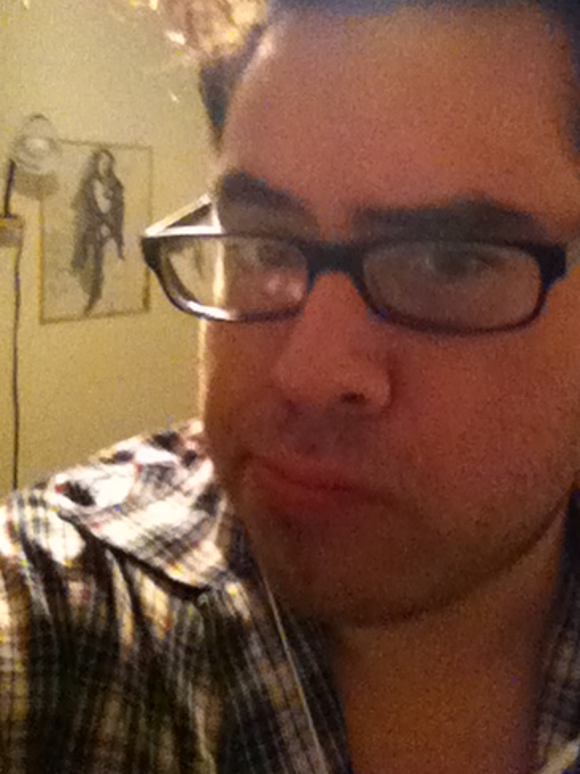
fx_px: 1028
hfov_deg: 31.5
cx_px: 329
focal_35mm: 46
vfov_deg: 41.0
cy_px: 296
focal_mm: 3.85
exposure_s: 1/30
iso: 1250
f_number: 2.4
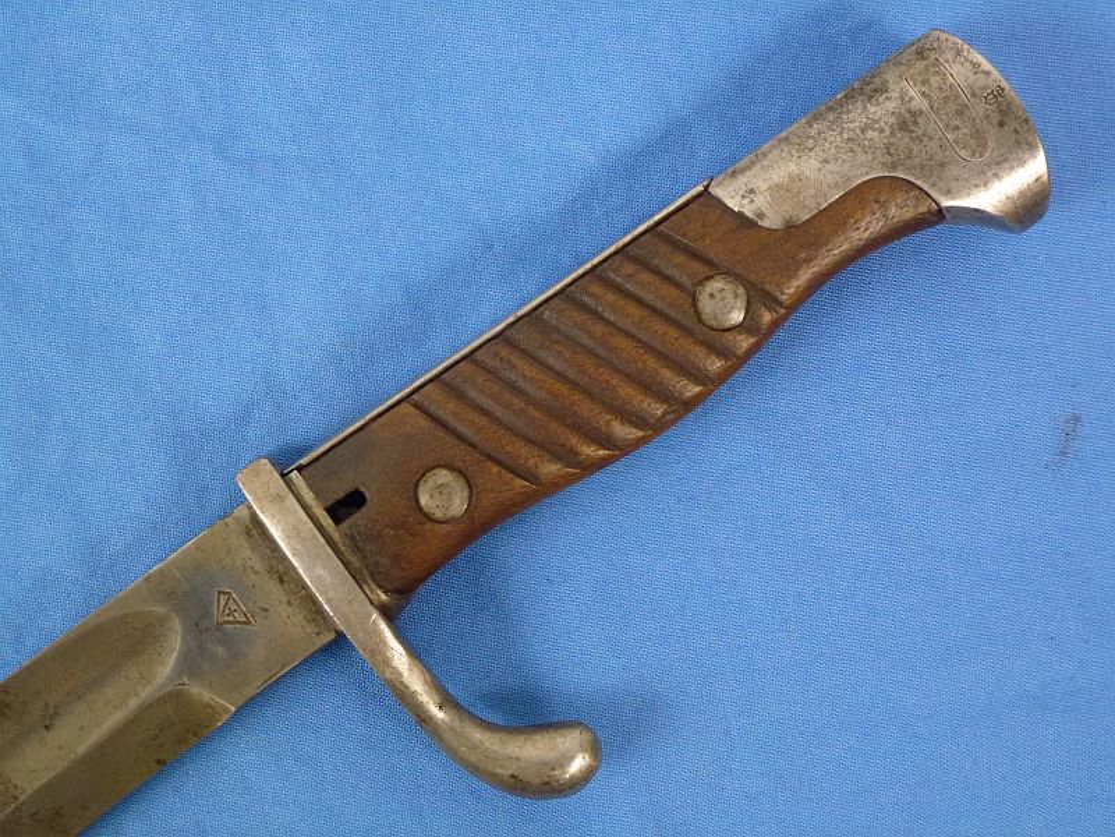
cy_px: 418
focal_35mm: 61
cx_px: 558
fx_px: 1965
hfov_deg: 31.7
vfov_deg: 24.0
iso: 400
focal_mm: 10.9
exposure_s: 1/80
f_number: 4.5
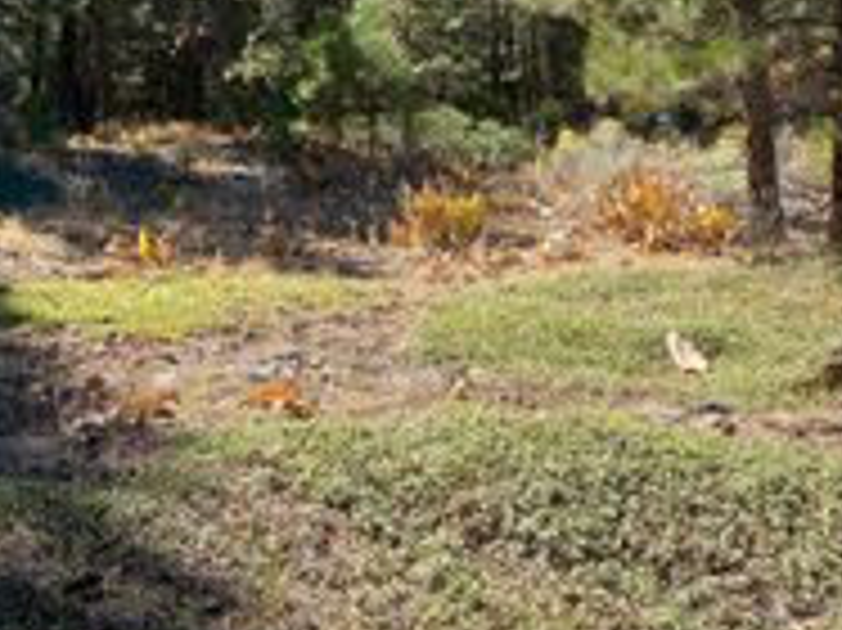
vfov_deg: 24.0
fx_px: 1459
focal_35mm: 60
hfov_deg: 32.1
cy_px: 119
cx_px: 498
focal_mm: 4.25
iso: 32
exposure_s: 1/877
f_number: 1.8
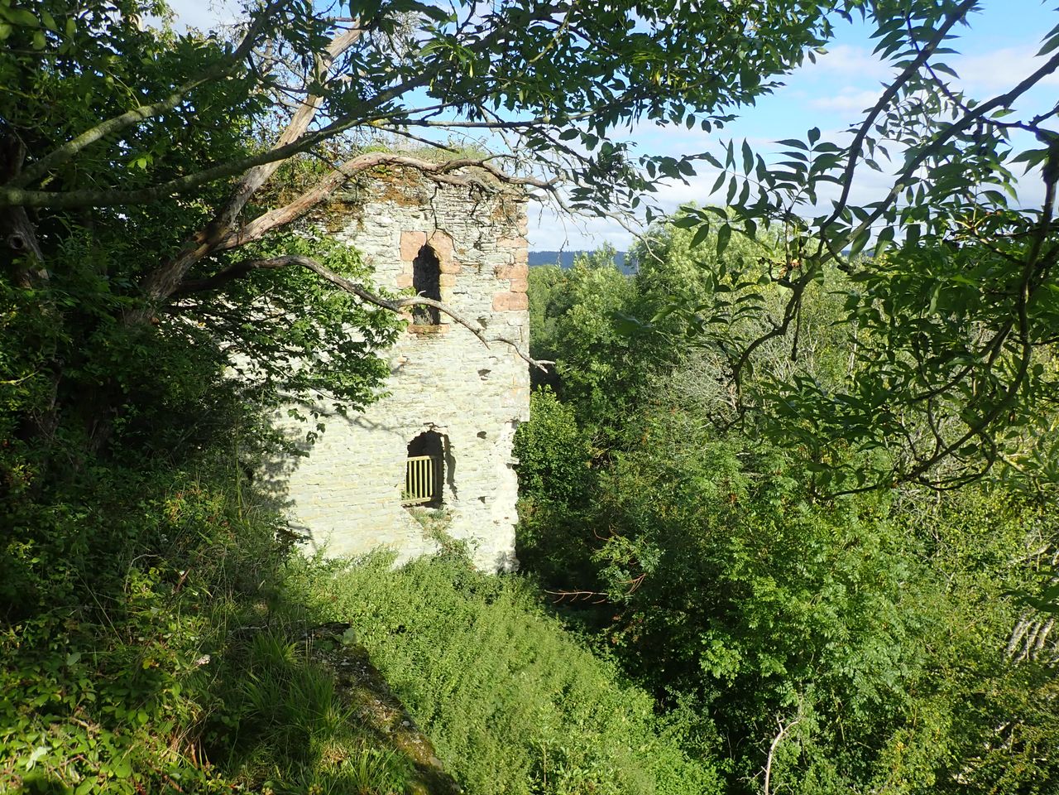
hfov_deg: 69.4
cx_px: 530
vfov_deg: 54.9
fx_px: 765
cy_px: 398
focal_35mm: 25
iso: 100
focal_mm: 4.5
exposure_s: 1/800
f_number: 2.8
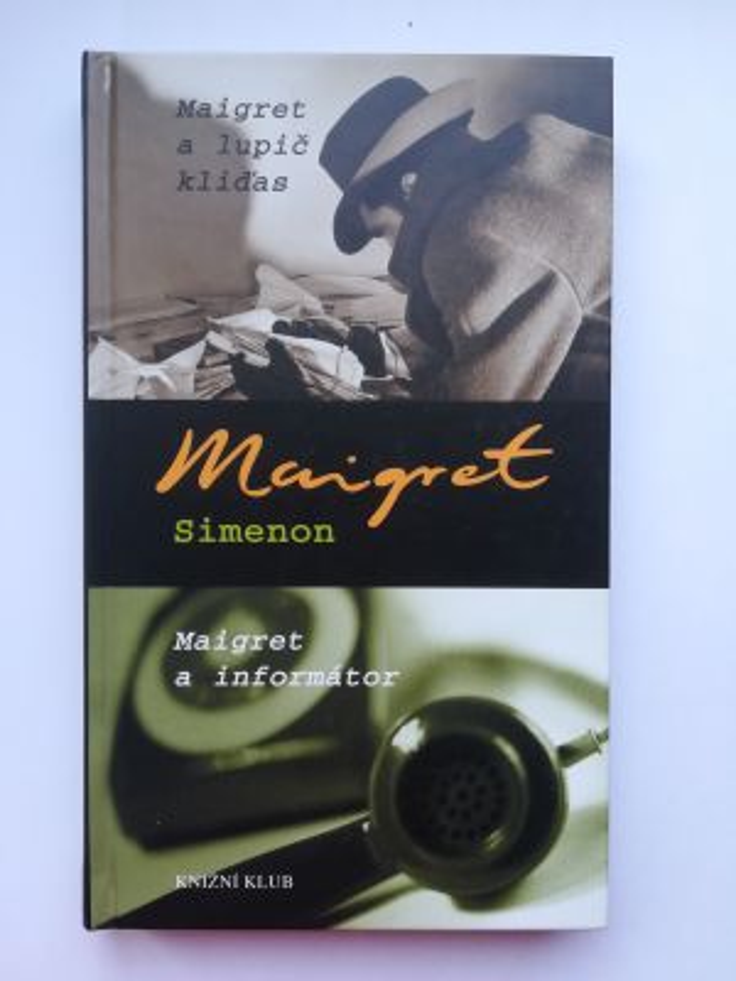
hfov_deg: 53.1
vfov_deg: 67.3
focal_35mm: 26
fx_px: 737
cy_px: 490
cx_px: 368
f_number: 2.2
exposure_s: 1/50
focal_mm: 3.83
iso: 80
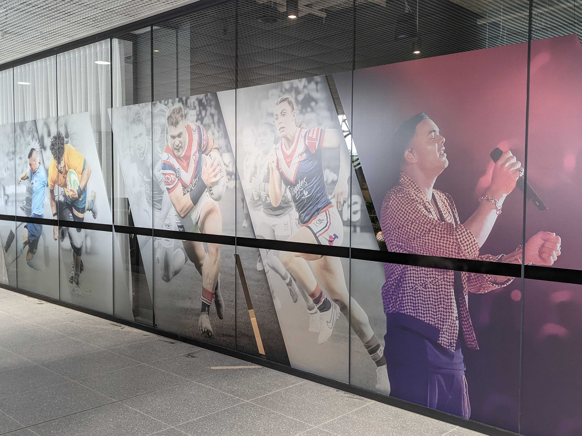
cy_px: 218
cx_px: 291
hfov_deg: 65.3
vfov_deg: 51.4
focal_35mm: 27
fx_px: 454
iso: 78
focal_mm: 4.38
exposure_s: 1/25
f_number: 1.73
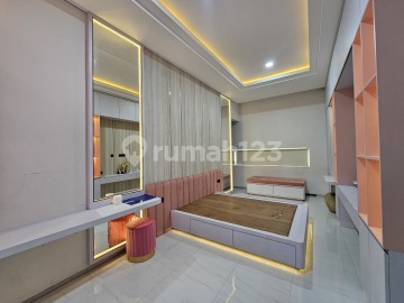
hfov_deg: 106.2
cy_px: 152
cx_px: 202
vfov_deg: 89.9
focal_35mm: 13
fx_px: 152
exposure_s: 1/50
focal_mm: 2.2
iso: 200
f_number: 2.2
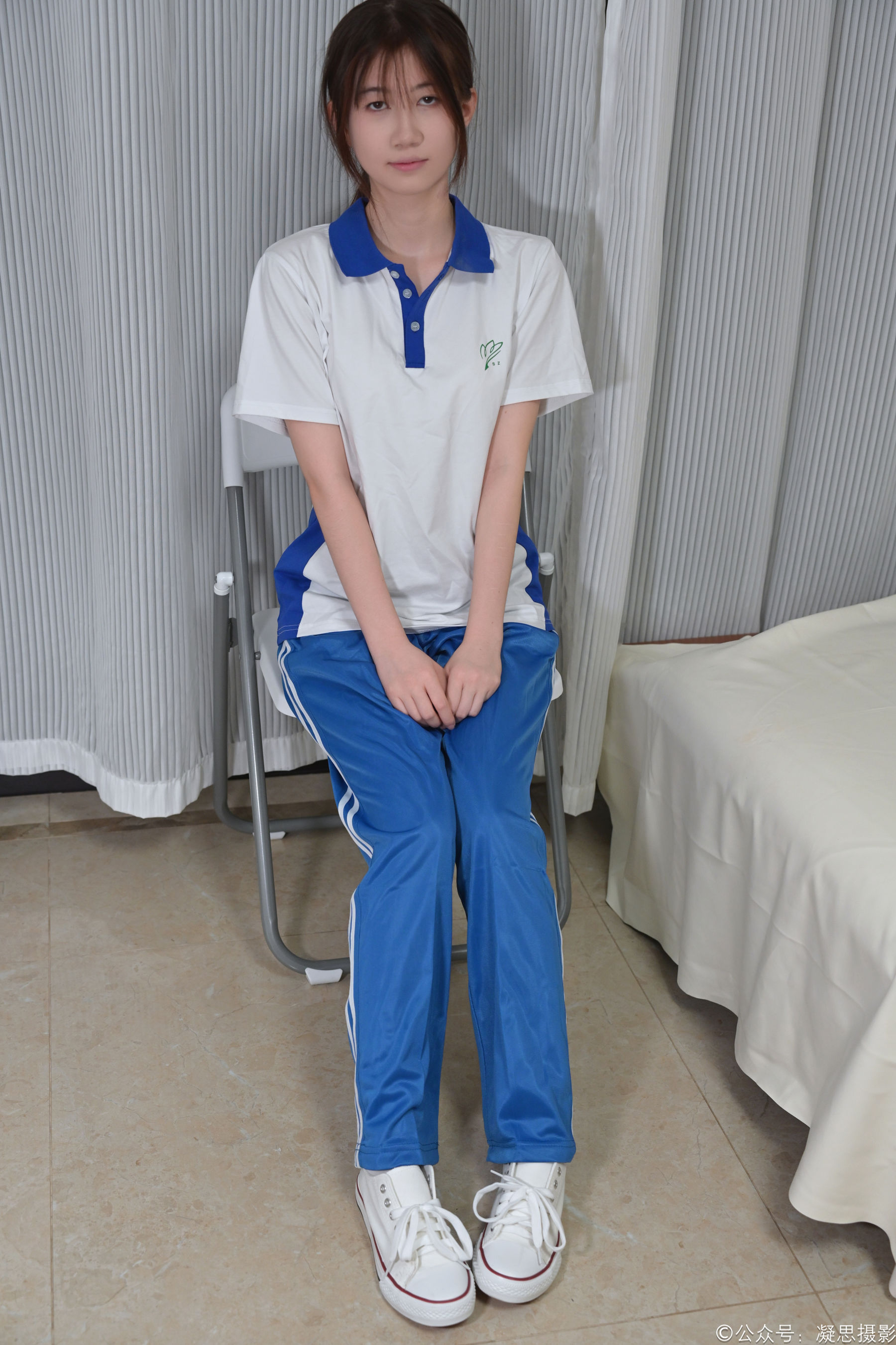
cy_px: 672
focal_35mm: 43
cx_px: 448
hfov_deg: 31.2
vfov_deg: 45.4
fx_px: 1605
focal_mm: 43
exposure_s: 1/100
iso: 1000
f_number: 3.5
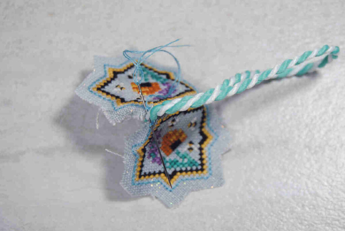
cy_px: 116
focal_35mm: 82
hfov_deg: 24.6
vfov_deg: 16.6
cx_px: 172
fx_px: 791
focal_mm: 55
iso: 200
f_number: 6.3
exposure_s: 1/30
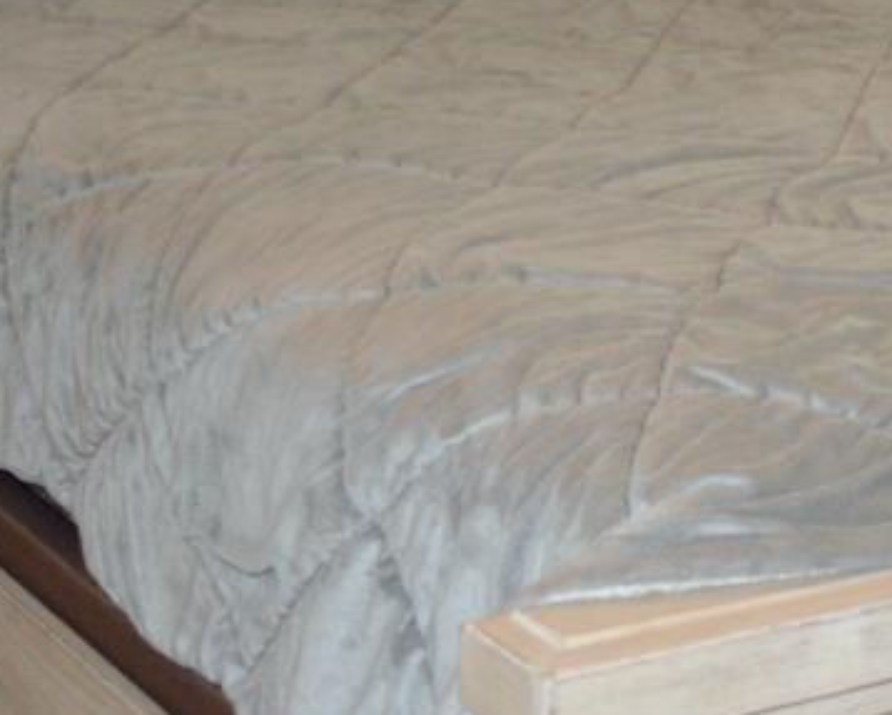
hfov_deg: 17.7
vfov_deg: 14.4
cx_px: 855
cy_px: 73
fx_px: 2801
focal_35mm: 106
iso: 1400
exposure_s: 1/60
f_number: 3.5
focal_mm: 18
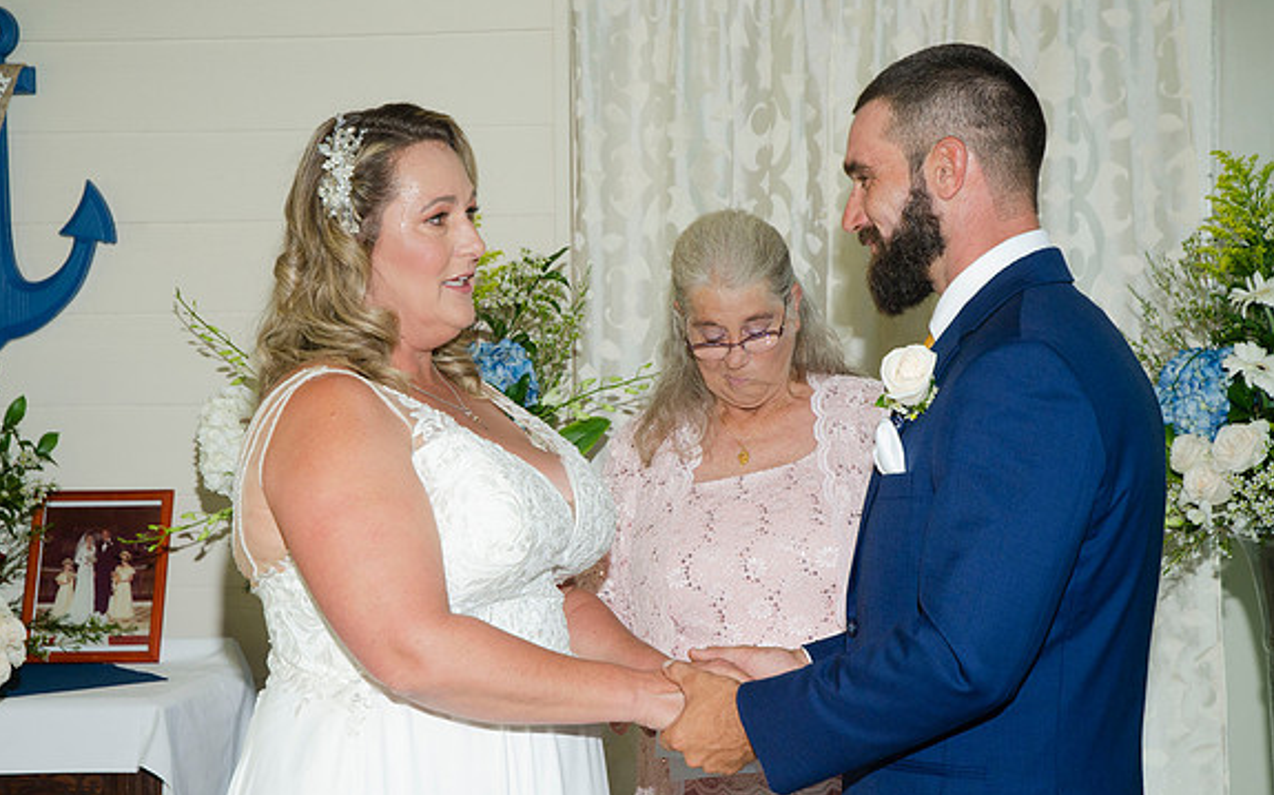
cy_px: 416
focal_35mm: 77
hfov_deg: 26.8
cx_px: 636
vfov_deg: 16.9
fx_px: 2673
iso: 400
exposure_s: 1/125
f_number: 5.6
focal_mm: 50
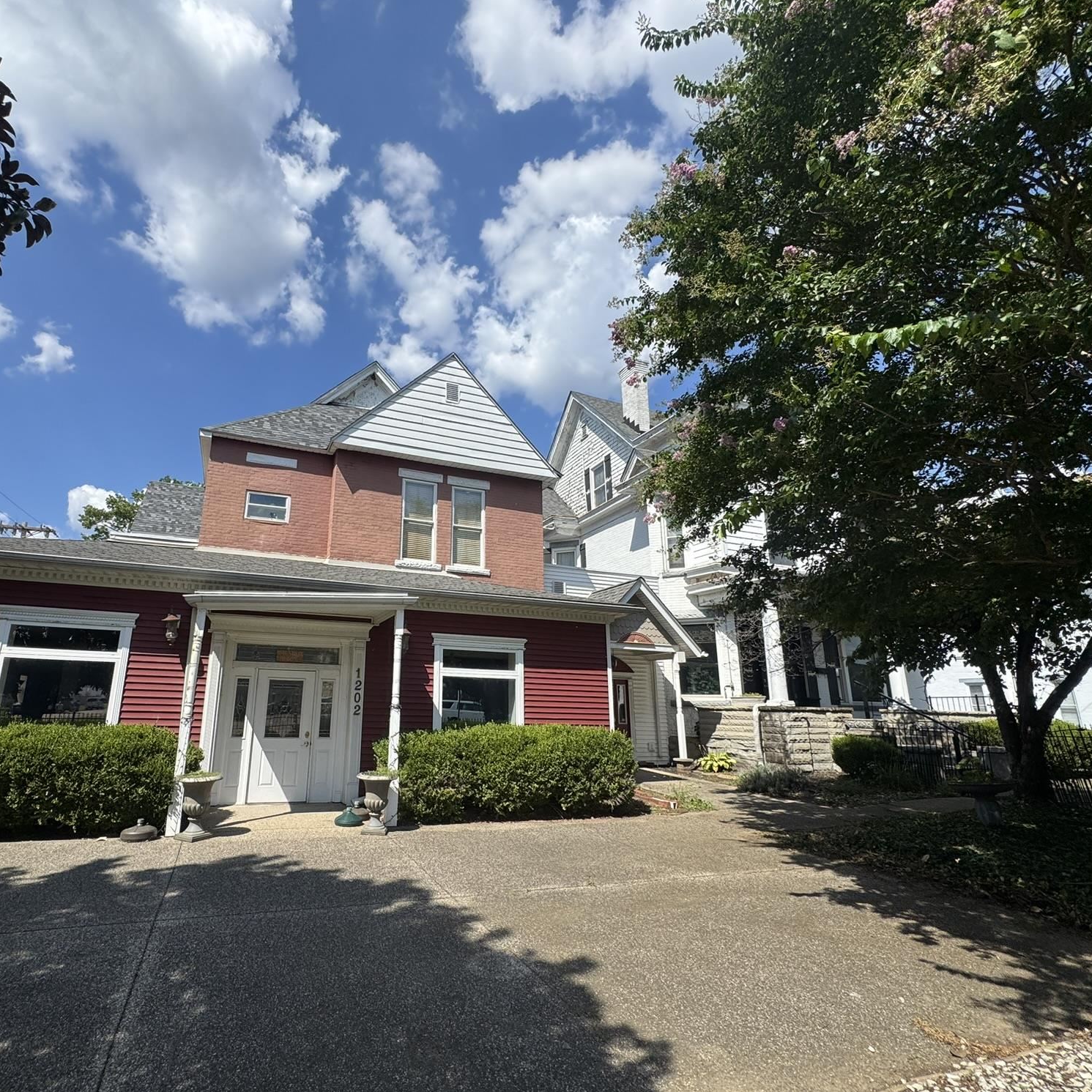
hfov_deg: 83.1
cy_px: 550
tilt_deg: +14.4
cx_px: 444
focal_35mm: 17
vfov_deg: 84.0
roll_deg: -1.2
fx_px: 607
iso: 50
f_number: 2.2
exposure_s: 1/2273
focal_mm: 2.22
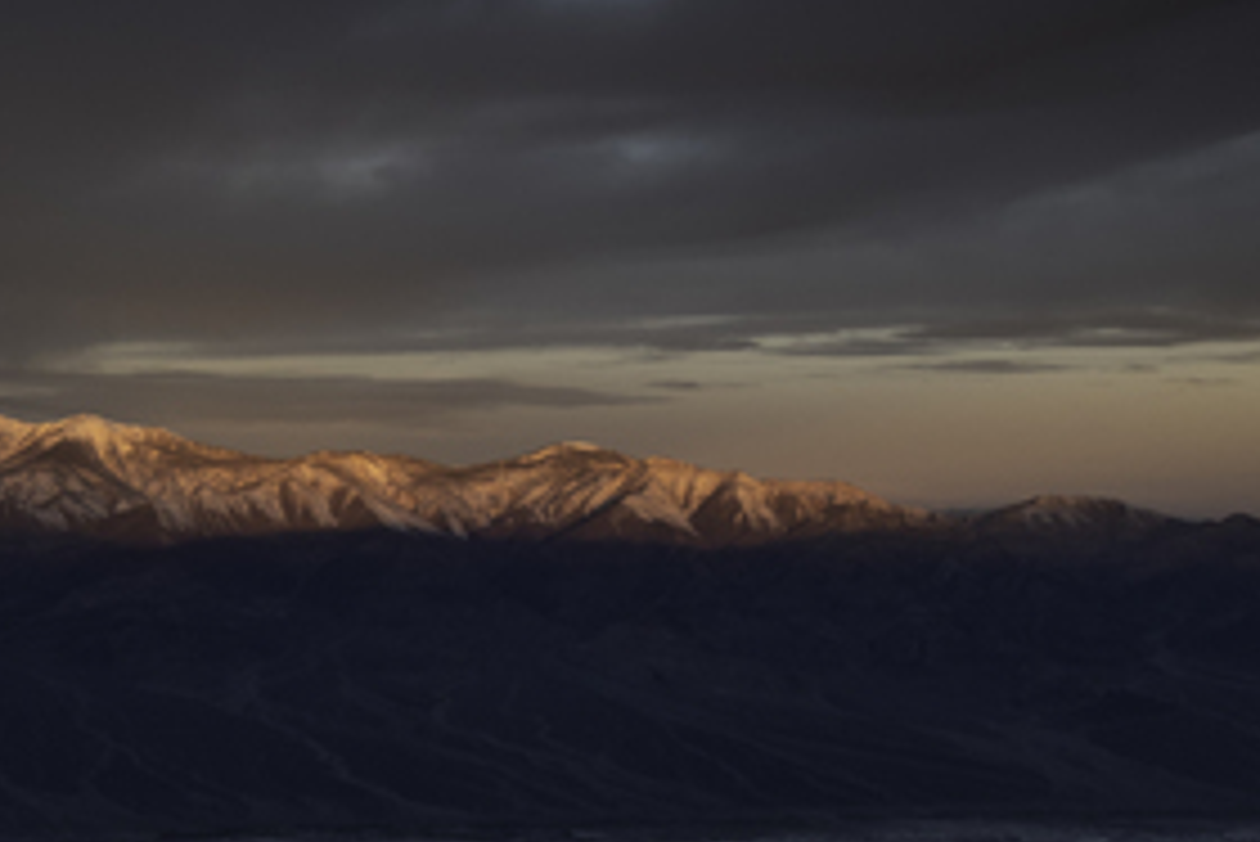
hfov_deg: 27.9
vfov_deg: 18.9
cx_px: 450
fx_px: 2521
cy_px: 552
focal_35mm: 72
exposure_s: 1/30
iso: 400
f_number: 16
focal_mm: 24
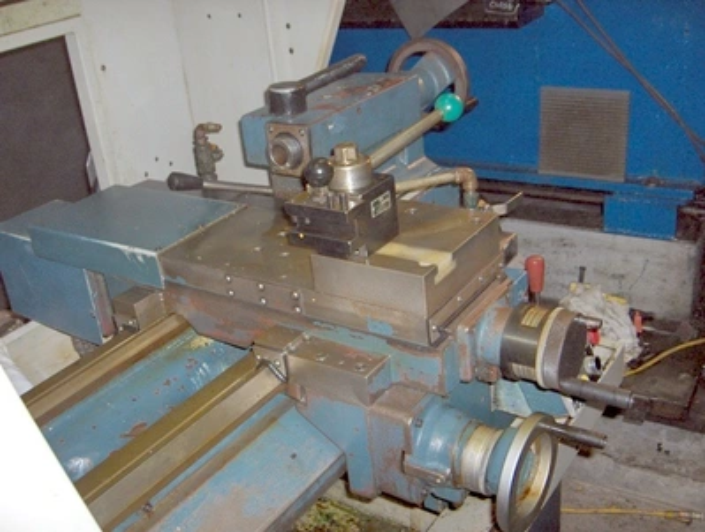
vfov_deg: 36.9
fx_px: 796
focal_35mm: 39
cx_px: 352
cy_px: 266
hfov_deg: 47.8
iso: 100
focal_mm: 8
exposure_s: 1/60
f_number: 2.8
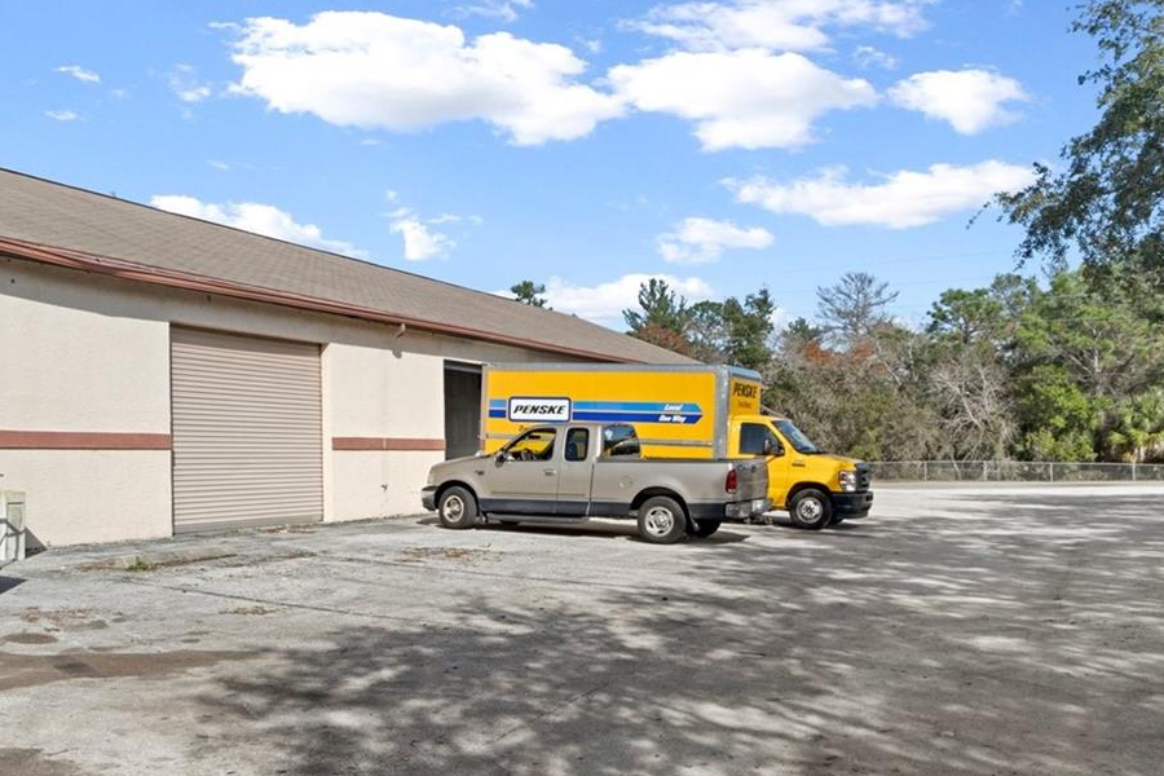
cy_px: 468
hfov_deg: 58.5
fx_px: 1035
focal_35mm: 32
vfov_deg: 40.9
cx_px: 494
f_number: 8
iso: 640
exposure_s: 1/80
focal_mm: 18
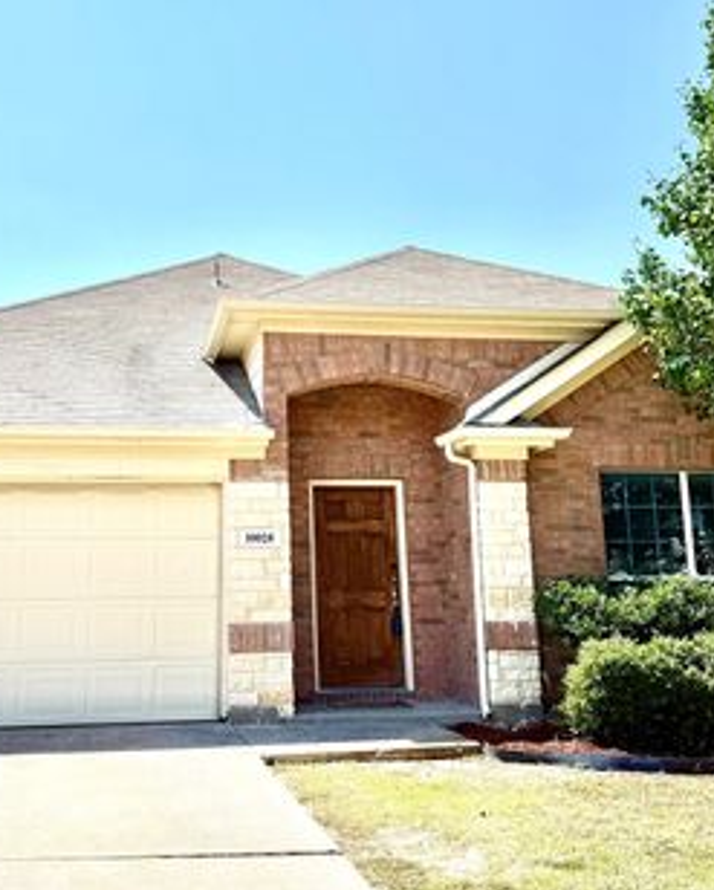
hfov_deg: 38.9
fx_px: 1002
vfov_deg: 47.9
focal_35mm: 38
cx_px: 263
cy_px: 423
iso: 80
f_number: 1.78
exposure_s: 1/5319
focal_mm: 6.76
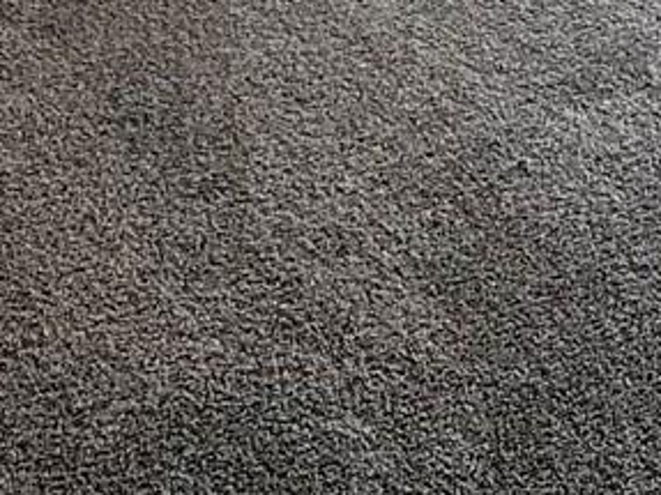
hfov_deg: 23.9
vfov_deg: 14.8
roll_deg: -0.8
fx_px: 1489
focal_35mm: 78
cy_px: -546
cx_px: 666
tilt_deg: -9.4
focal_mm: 2.22
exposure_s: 1/120
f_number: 2.2
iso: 100
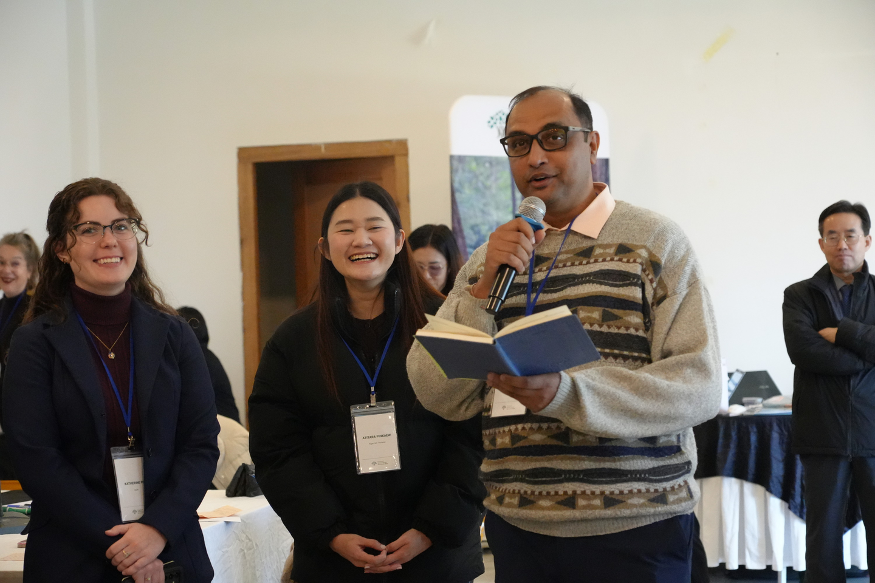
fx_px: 2005
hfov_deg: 24.6
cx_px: 438
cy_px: 292
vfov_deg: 16.6
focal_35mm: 82
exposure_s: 1/160
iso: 6400
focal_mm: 55
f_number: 4
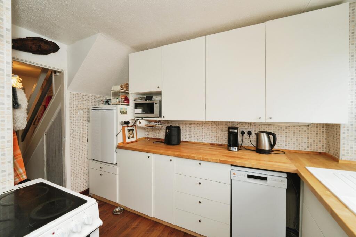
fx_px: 138
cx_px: 178
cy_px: 118
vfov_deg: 81.2
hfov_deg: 104.2
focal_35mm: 14
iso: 400
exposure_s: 1/25
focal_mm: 14
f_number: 7.1
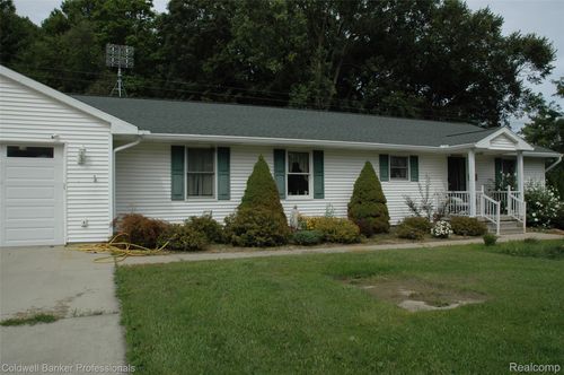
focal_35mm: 27
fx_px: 422
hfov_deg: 67.4
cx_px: 282
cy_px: 188
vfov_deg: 47.8
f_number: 10
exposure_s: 1/400
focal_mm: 18
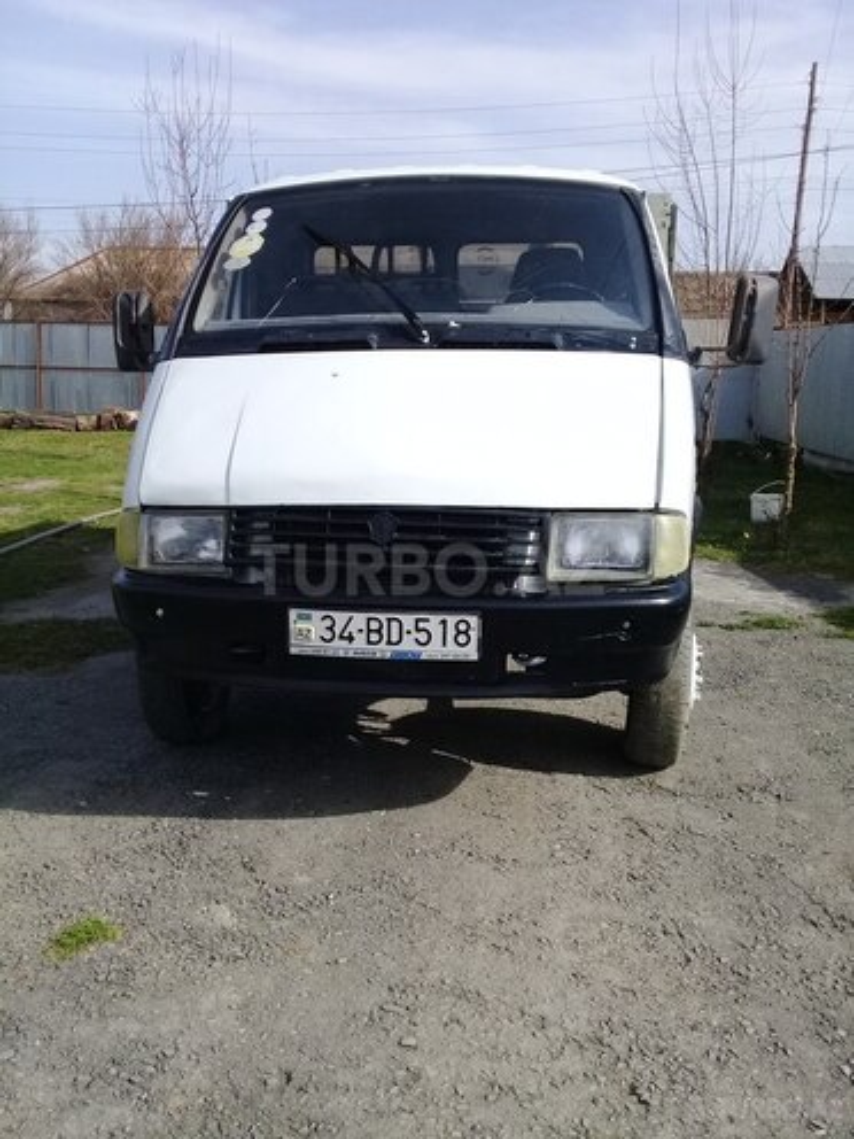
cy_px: 570
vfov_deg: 58.4
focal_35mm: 31
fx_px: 1020
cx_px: 427
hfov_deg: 45.4
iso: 50
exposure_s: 1/1205
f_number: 2.2
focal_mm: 3.3
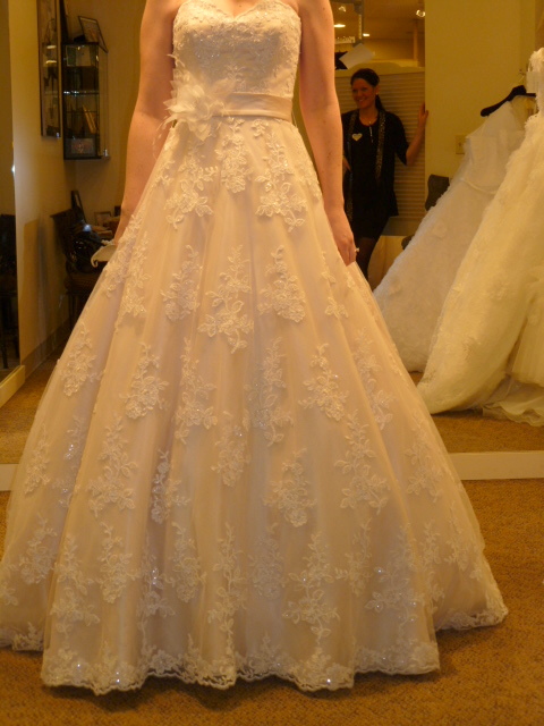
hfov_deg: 25.7
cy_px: 363
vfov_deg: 33.8
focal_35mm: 57
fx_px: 1194
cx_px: 272
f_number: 4
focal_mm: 10.2
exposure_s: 1/30
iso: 100
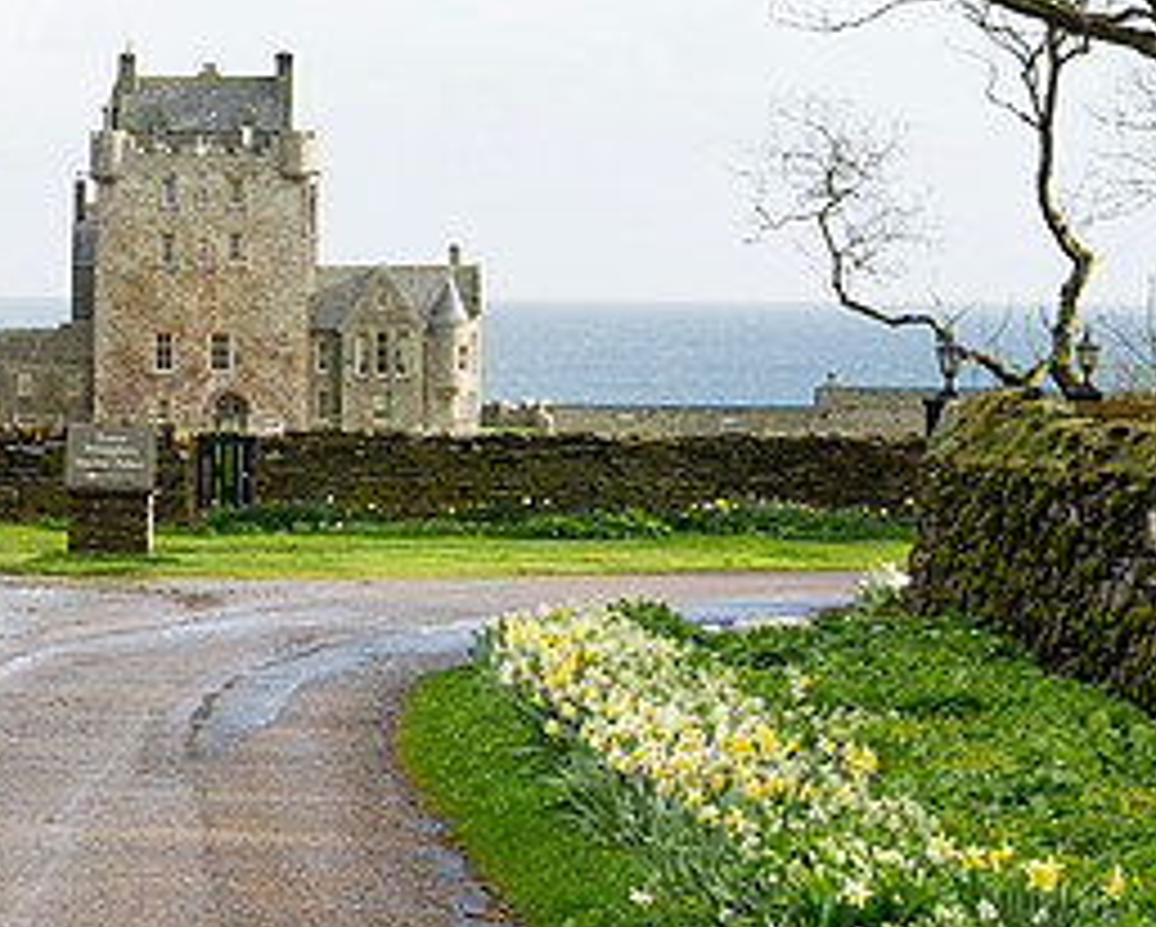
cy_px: 248
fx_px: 4177
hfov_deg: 15.5
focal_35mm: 122
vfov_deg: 12.6
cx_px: 22
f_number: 16
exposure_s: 1/125
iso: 400
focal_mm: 48
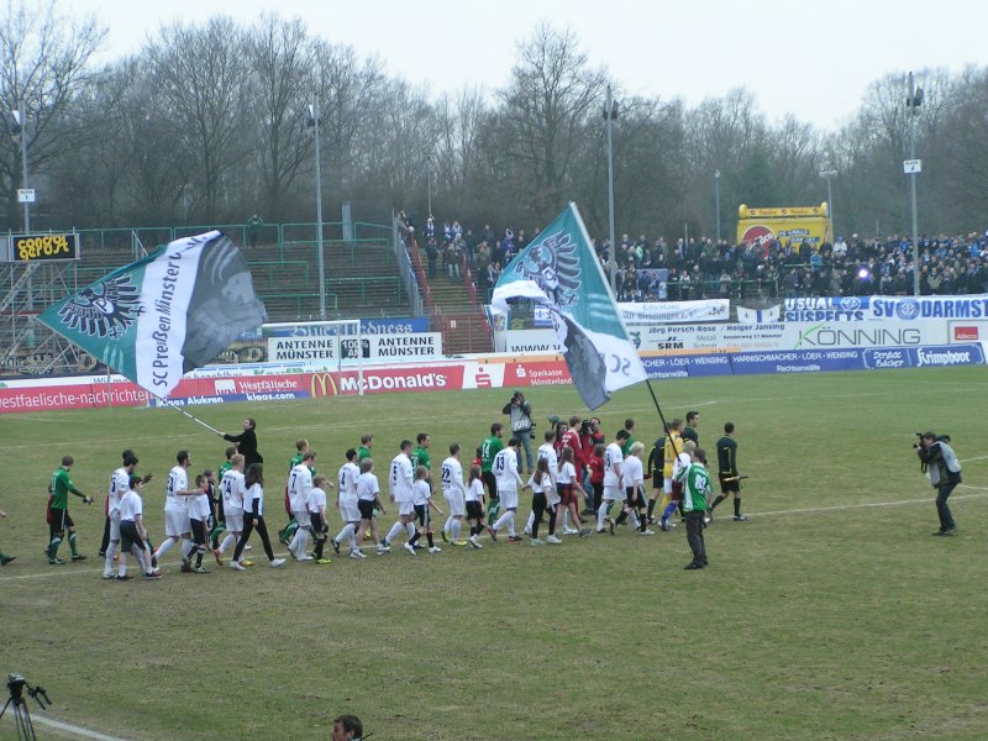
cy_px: 370
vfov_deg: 13.0
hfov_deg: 17.3
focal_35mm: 114
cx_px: 494
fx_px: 3254
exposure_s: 1/125
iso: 100
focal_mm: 17.4
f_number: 3.5
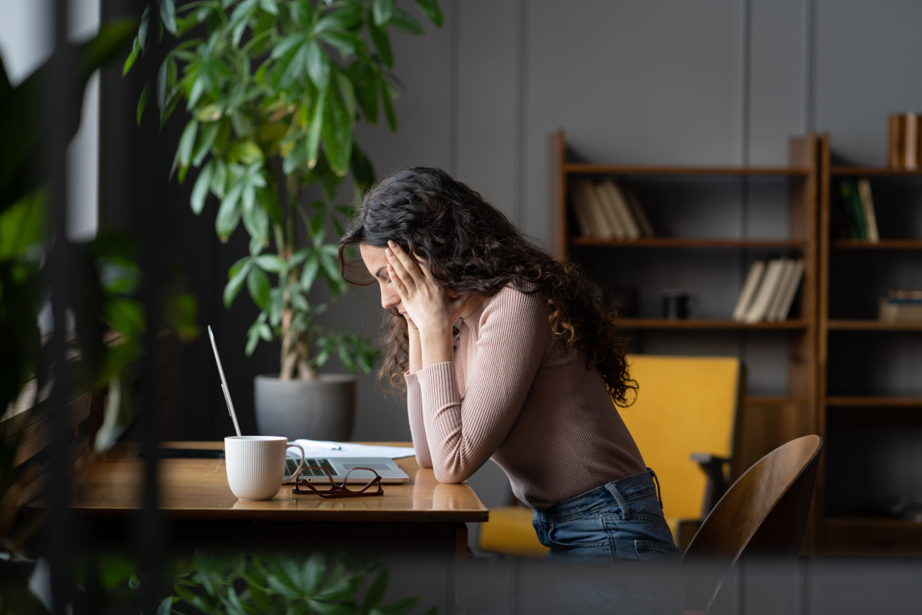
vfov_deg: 16.1
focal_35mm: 85
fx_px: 2177
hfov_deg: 23.9
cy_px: 308
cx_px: 461
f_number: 2.8
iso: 400
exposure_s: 1/100
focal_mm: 85
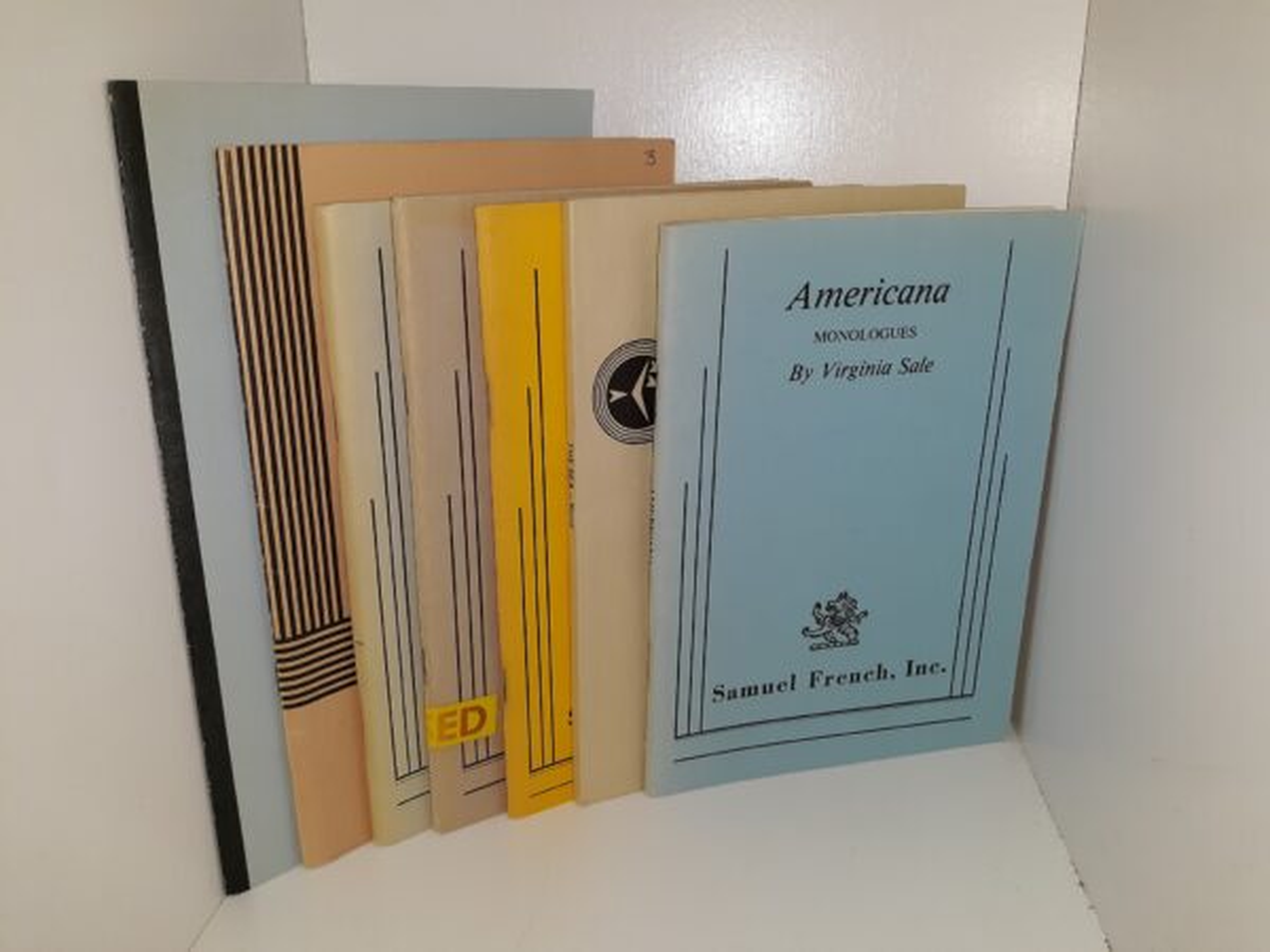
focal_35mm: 28
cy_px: 476
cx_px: 635
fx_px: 1027
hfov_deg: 63.4
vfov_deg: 49.7
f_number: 1.7
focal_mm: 3.7
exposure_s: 1/190
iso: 40
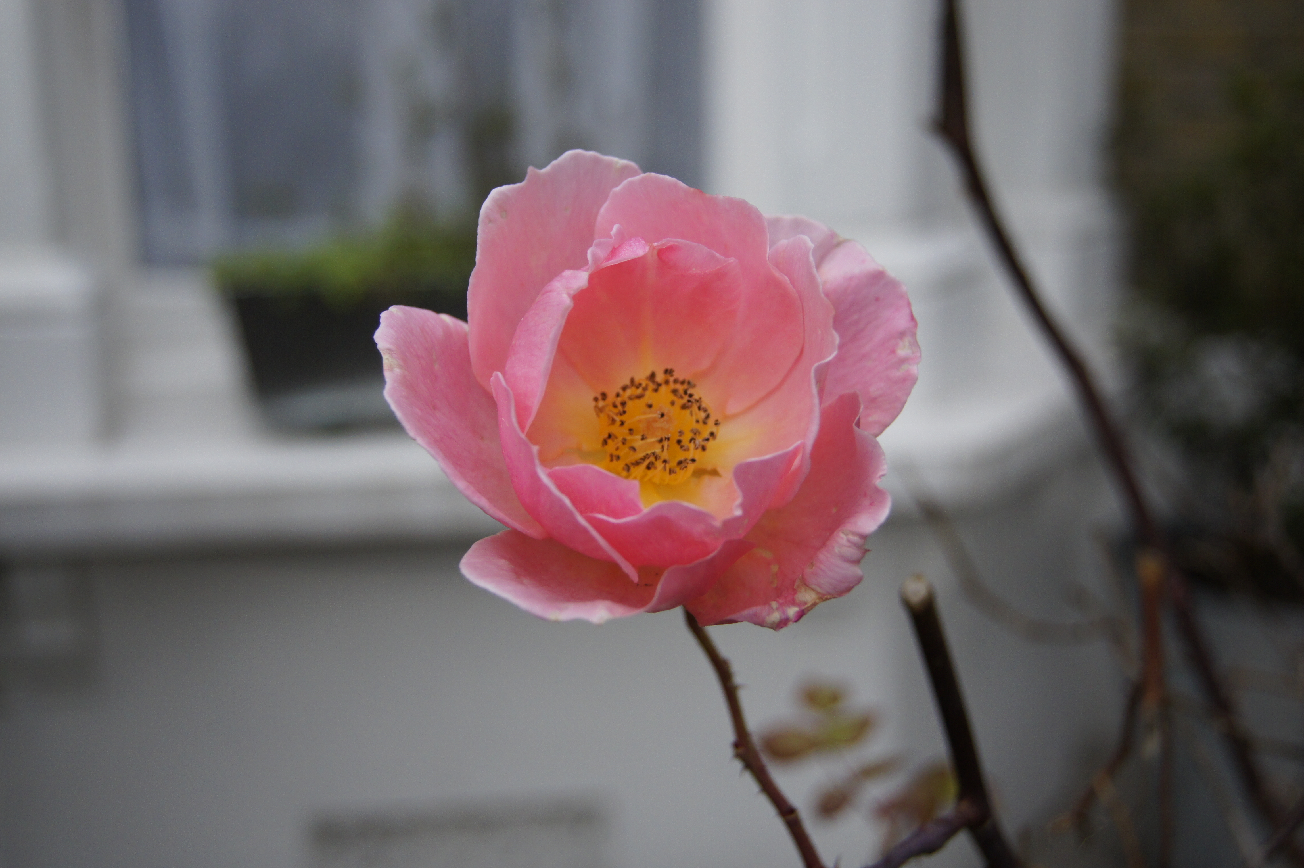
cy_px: 434
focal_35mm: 45
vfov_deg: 29.8
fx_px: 1629
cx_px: 652
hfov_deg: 43.6
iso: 800
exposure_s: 1/1250
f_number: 4.5
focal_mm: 30
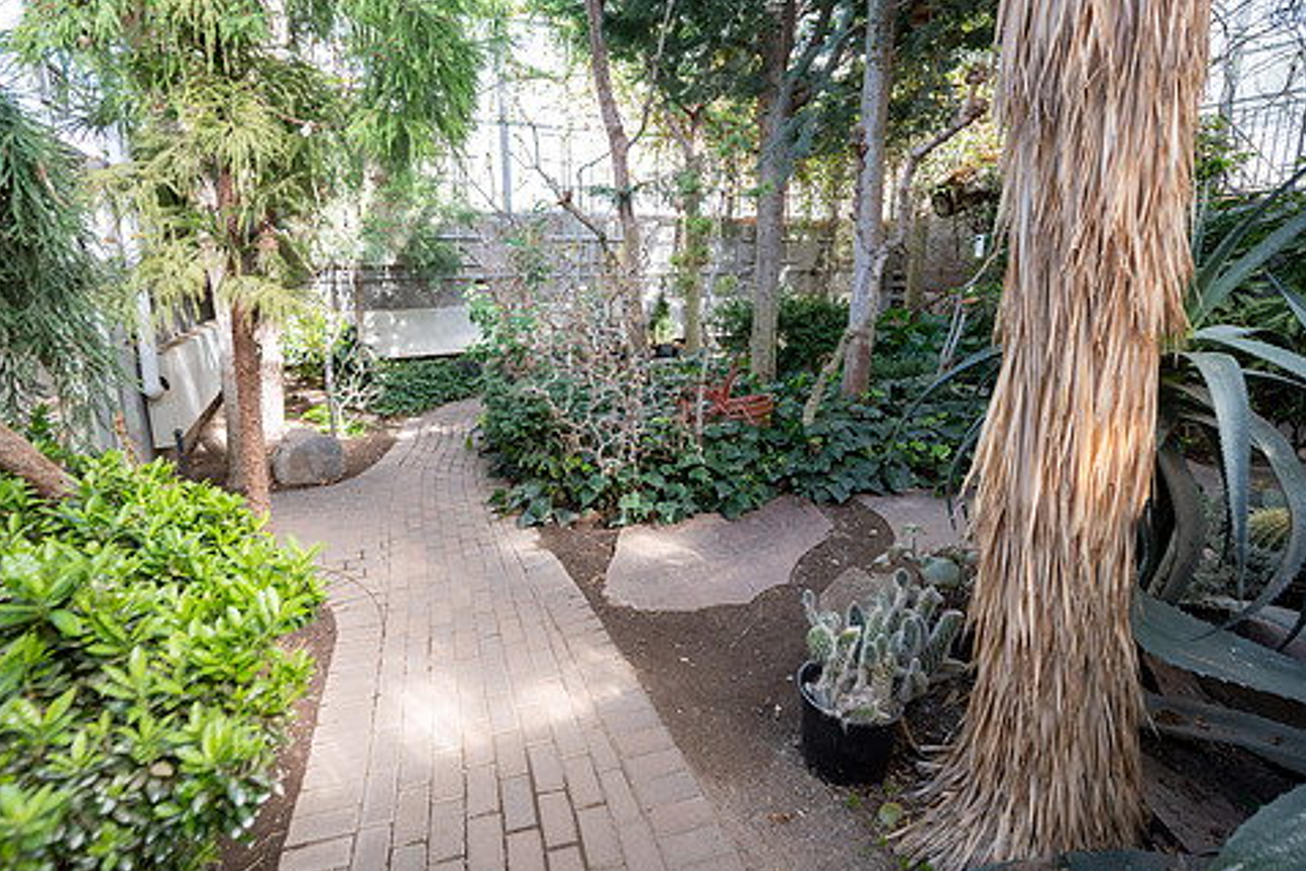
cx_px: 587
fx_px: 617
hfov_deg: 93.0
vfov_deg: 70.3
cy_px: 392
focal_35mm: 17
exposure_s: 1/160
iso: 320
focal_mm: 14
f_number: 4
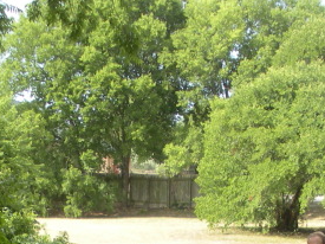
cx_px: 197
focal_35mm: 134
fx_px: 1258
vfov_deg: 10.5
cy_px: 413
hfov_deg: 14.7
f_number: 3.5
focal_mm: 6.3
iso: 88
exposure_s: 1/206
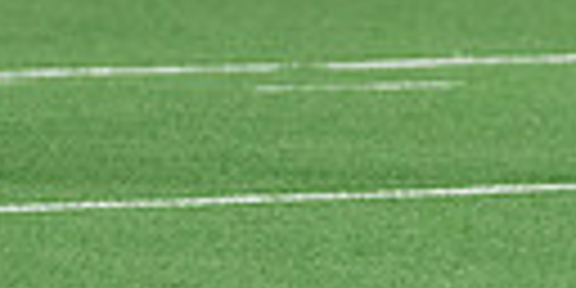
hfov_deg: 1.5
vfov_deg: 0.8
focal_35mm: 1443
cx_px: -346
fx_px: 21476
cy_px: -260
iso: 4000
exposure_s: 1/1250
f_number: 2.8
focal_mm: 200
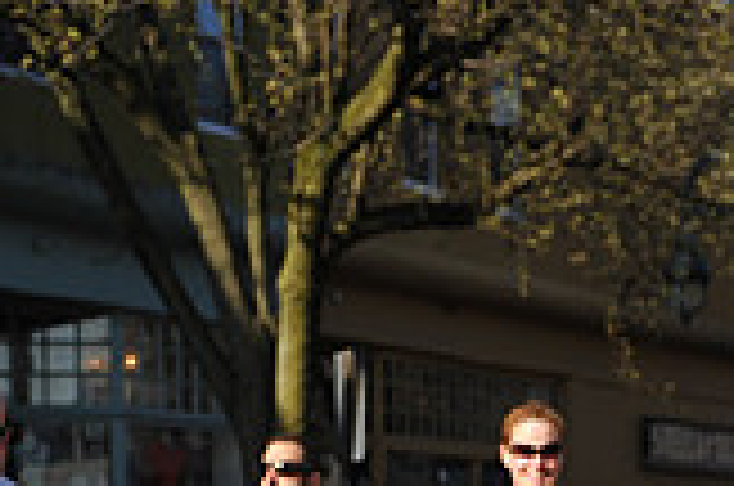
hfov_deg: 16.9
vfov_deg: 10.6
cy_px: 850
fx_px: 2462
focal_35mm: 121
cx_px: 509
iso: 400
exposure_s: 1/6400
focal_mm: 34
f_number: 2.8
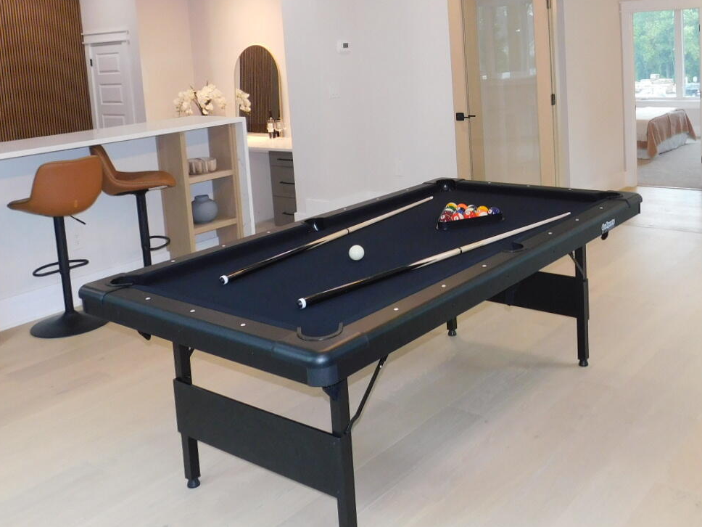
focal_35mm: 38
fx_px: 771
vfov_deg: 36.7
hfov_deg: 48.4
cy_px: 123
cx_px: 445
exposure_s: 1/30
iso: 200
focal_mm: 4
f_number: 3
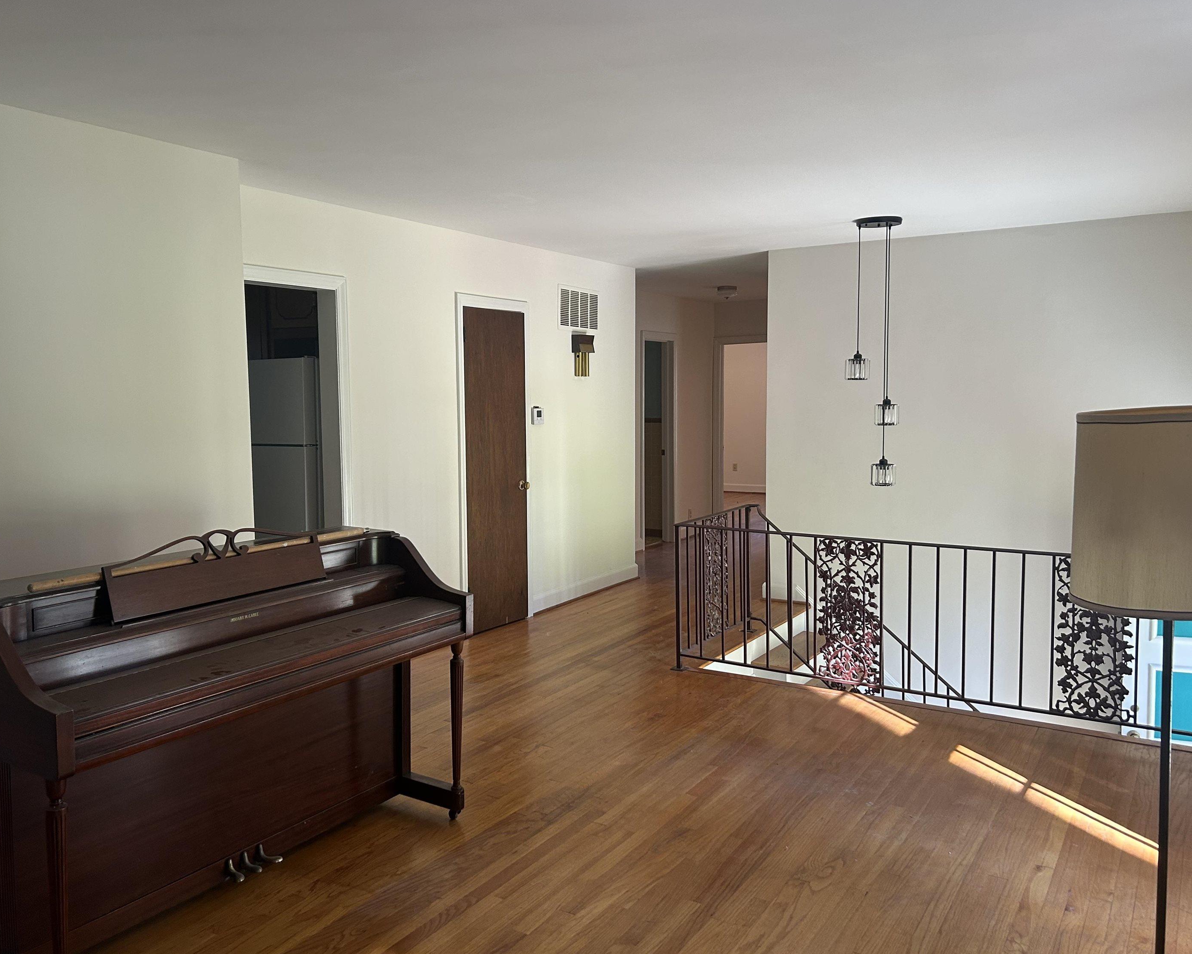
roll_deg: +0.8
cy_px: 468
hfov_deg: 62.2
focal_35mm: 28
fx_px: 988
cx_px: 577
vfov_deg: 51.5
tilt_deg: -5.1
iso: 125
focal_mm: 5.7
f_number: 1.5
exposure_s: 1/104
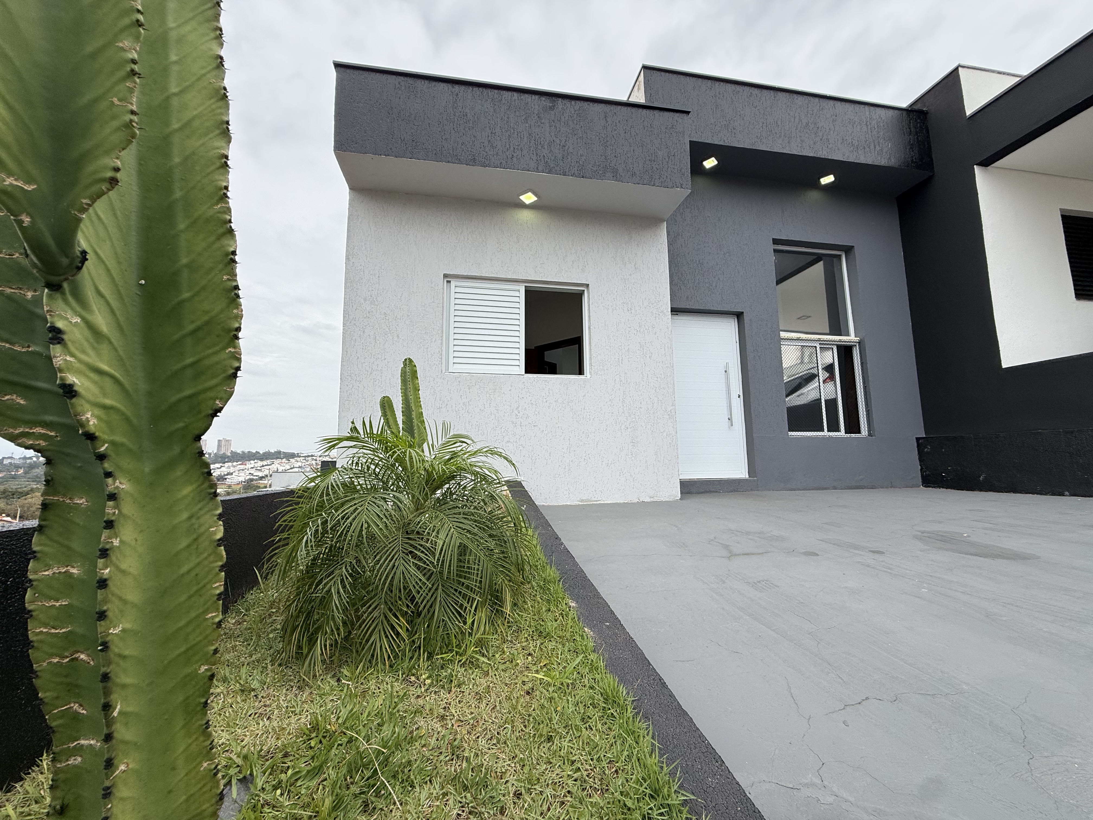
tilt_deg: +6.5
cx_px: 546
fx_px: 442
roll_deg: +0.3
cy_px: 410
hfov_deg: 102.1
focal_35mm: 14
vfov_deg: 85.7
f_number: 2.2
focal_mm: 2.22
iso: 50
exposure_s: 1/651
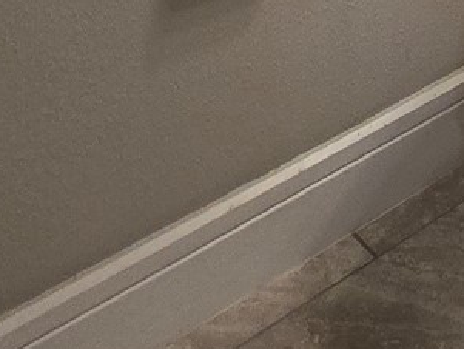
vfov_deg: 13.3
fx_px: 925
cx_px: 745
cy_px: -559
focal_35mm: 69
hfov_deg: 22.0
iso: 80
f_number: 2.2
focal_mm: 2.2
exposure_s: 1/60
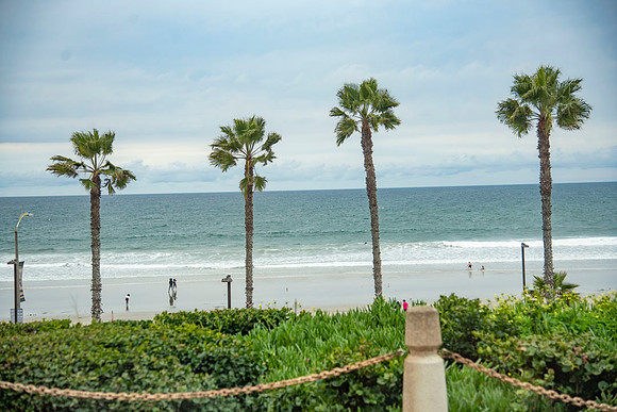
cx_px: 308
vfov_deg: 23.4
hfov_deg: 34.5
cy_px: 206
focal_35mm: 58
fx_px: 994
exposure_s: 1/1250
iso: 400
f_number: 4
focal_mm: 58
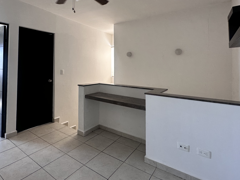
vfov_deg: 62.2
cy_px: 63
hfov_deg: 78.4
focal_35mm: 21
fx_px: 146
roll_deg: -0.5
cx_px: 100
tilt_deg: +1.6
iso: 100
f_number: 2.2
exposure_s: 1/99
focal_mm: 2.22
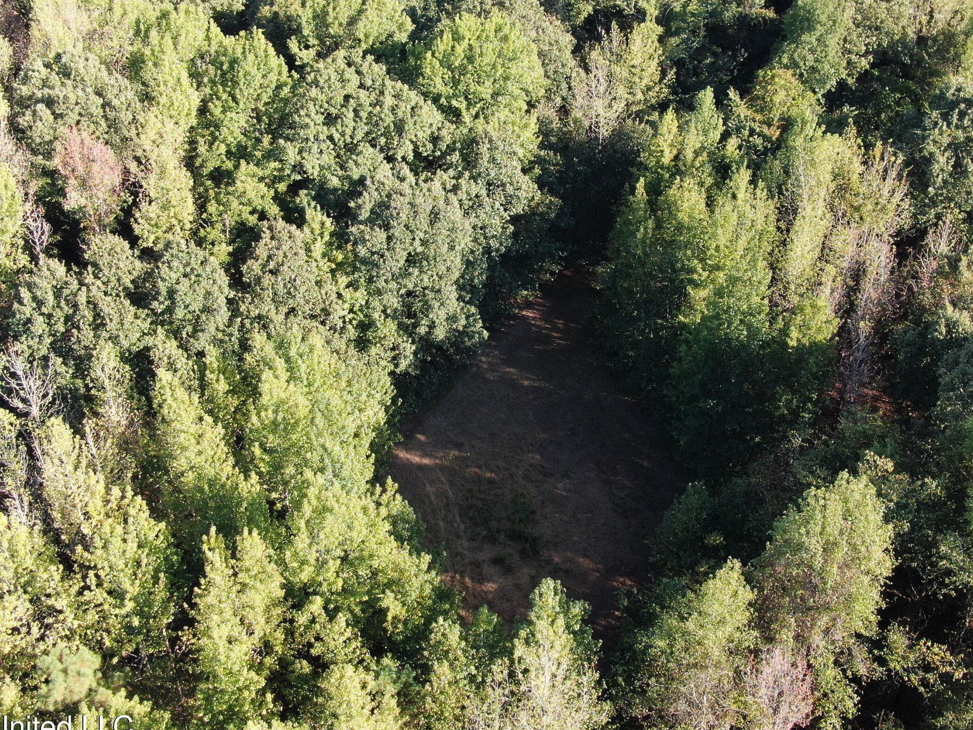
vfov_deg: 34.1
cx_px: 525
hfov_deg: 44.7
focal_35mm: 42
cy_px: 247
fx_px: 1181
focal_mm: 5
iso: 100
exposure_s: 1/200
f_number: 3
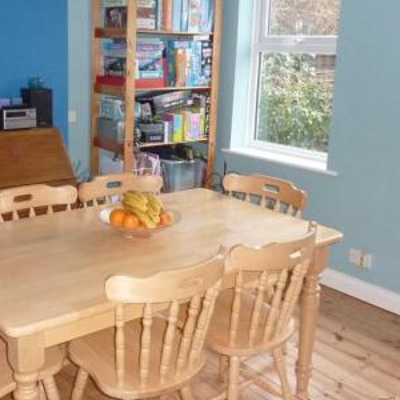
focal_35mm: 43
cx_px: 137
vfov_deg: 39.0
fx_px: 562
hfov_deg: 38.8
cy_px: 162
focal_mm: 4.1
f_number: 3.3
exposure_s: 1/30
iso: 400
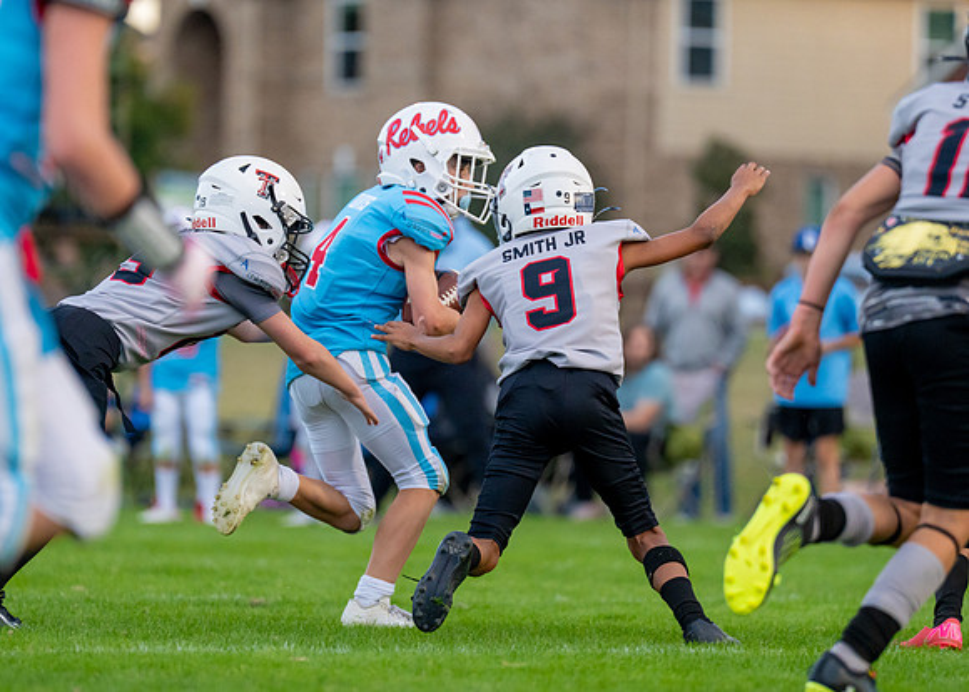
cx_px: 427
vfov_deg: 4.5
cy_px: 340
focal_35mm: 321
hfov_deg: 6.3
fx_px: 8819
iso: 1000
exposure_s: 1/1250
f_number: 2.8
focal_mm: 200
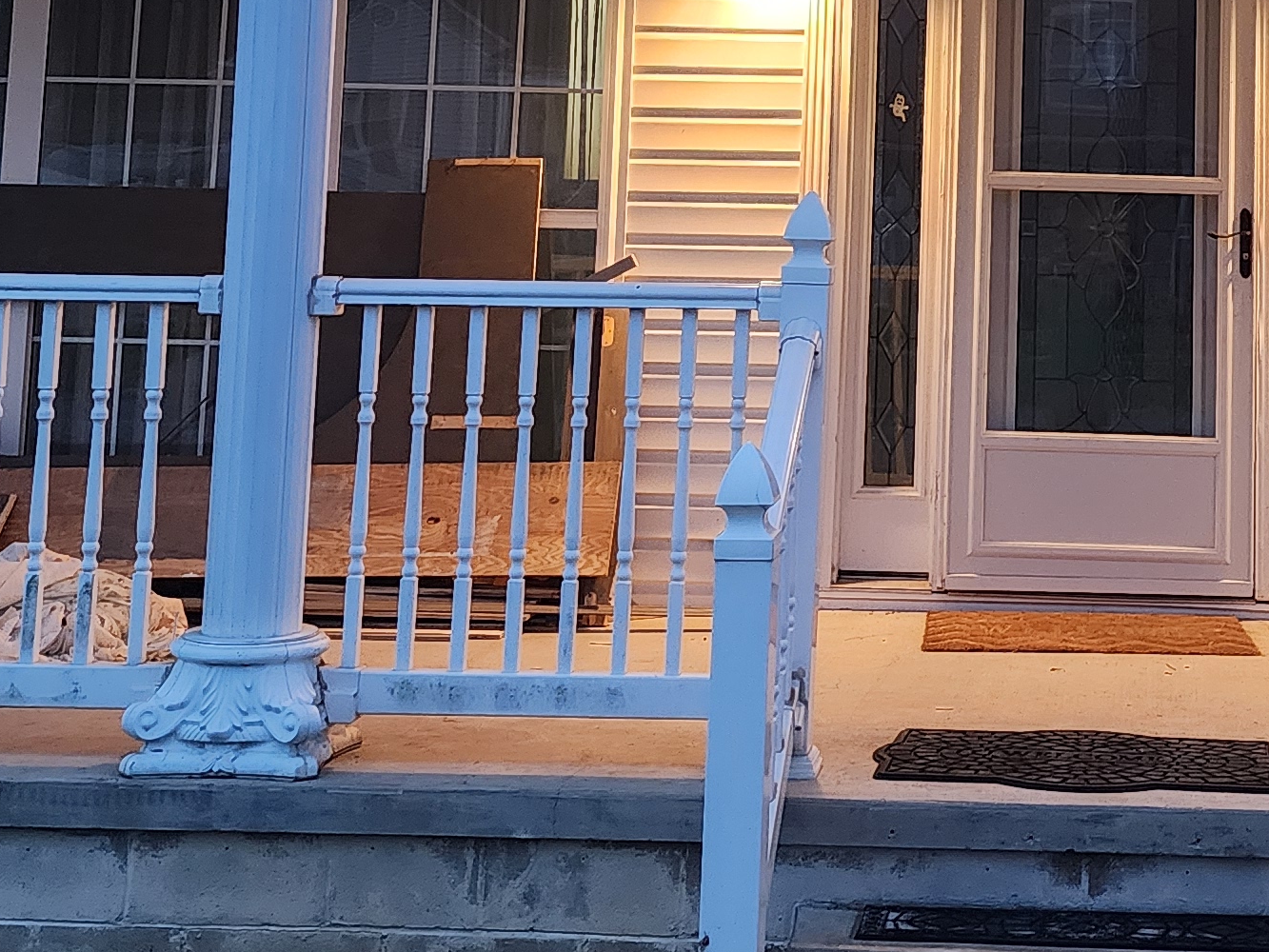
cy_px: -15
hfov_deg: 27.7
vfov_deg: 20.6
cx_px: 961
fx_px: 2530
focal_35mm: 69
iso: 640
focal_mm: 6.4
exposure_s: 1/60
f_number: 1.8
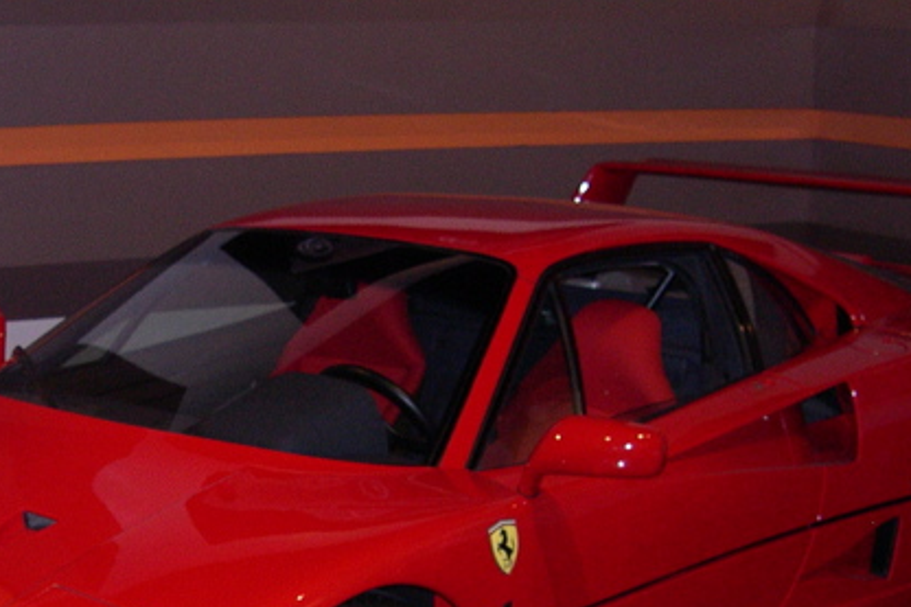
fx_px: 1922
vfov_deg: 17.7
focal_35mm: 76
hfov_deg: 26.4
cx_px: 267
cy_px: 537
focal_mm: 8
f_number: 2.8
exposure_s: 1/60
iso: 252
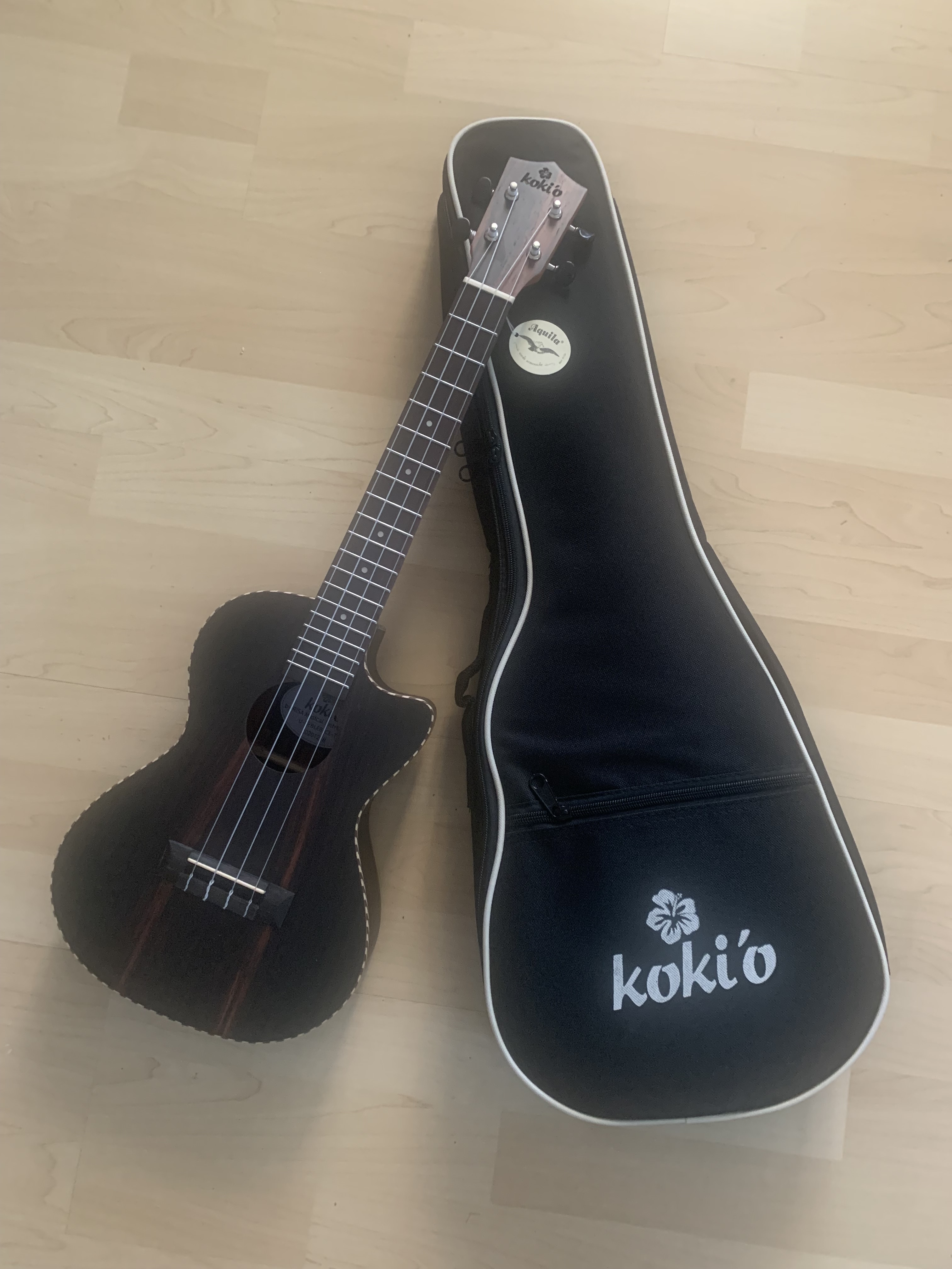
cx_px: 476
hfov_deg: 53.1
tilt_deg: -82.5
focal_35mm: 26
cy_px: 634
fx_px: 953
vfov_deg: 67.3
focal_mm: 4.25
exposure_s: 1/40
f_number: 1.8
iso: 400
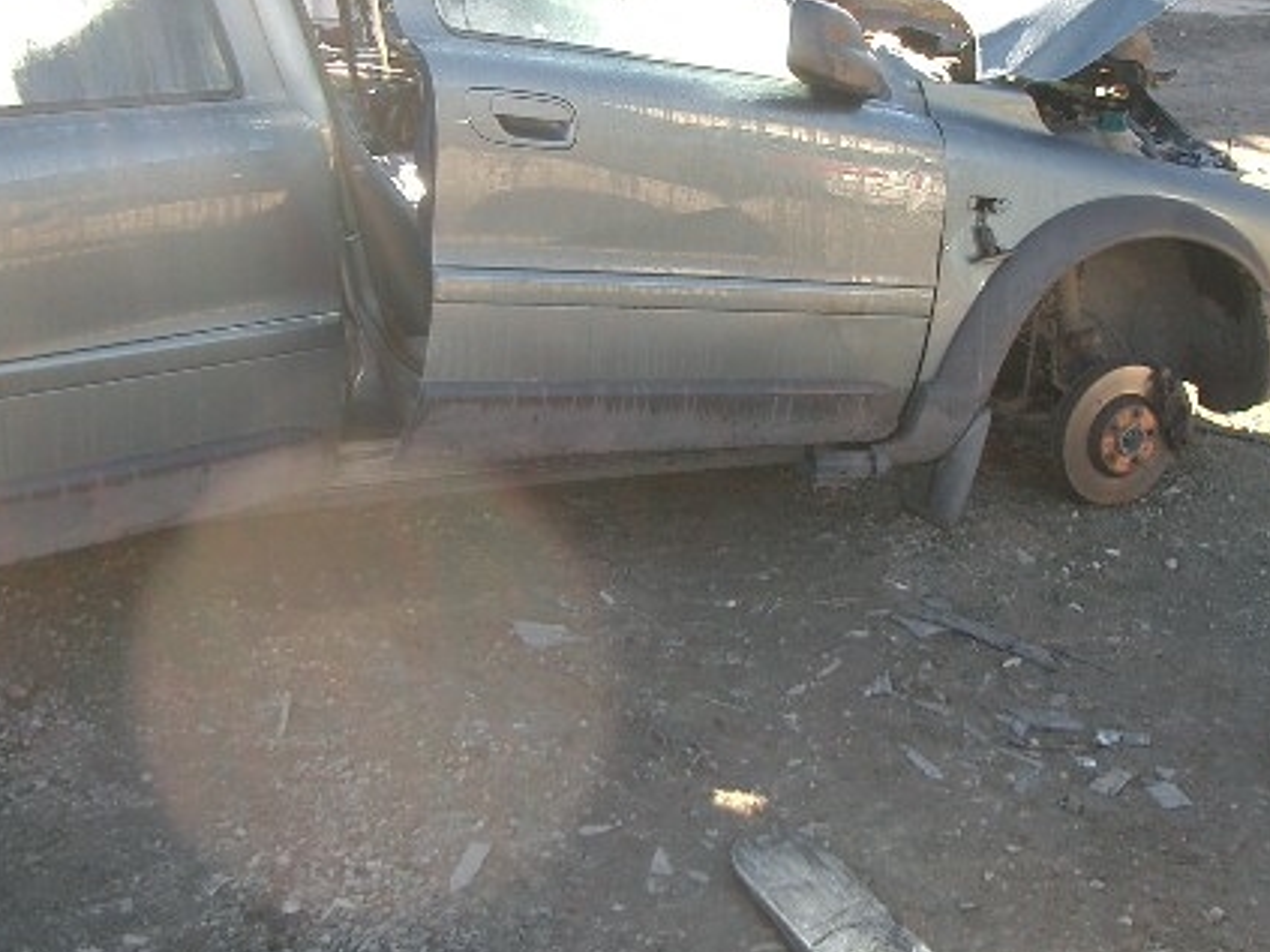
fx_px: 1944
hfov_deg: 36.2
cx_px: 585
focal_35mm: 53
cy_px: 396
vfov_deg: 27.5
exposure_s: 1/125
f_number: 2.6
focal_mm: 5.8
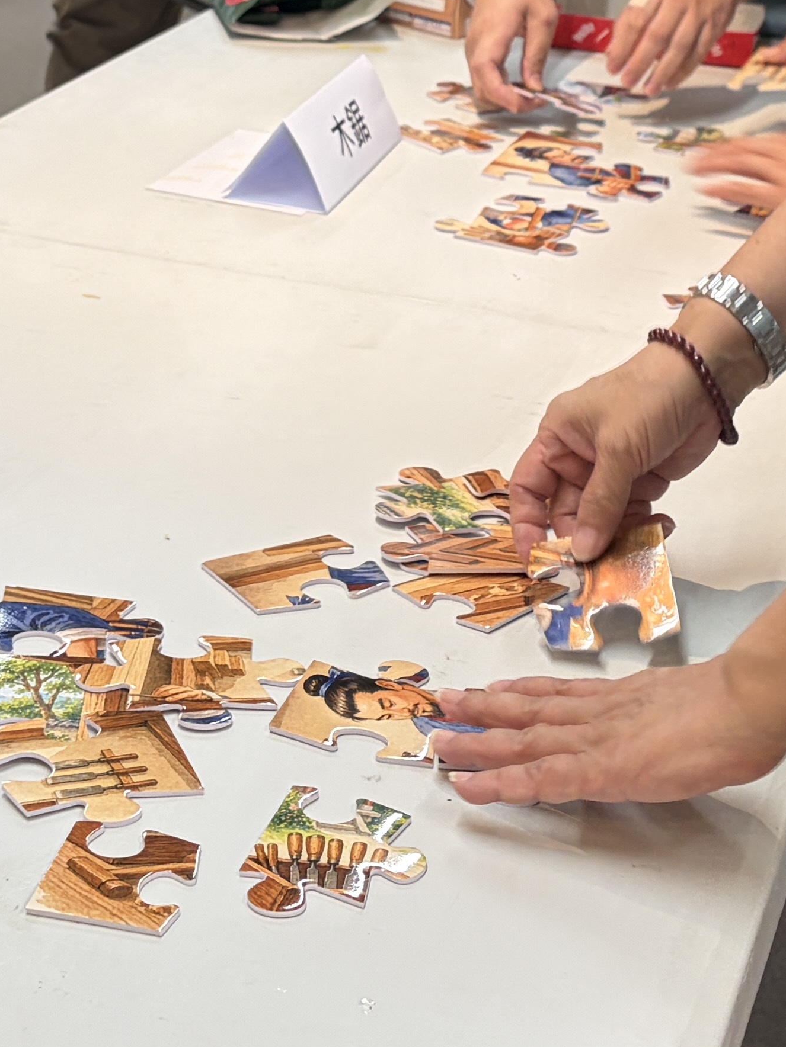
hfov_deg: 17.6
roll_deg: -2.6
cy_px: 49
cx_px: 401
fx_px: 2543
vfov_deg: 22.6
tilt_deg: -13.7
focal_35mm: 84
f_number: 1.6
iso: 80
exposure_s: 1/50
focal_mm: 5.96
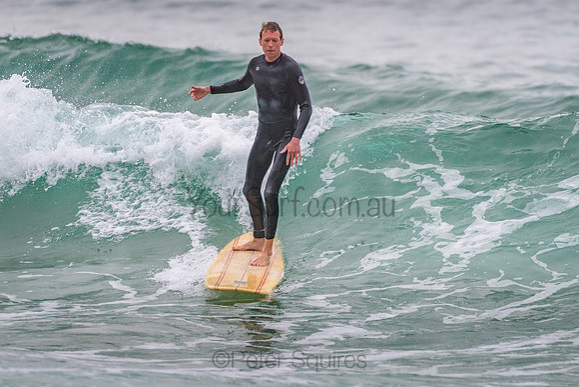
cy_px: 169
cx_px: 247
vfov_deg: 2.2
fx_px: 9856
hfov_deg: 3.4
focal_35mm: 613
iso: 900
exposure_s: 1/1250
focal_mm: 500
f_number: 5.6
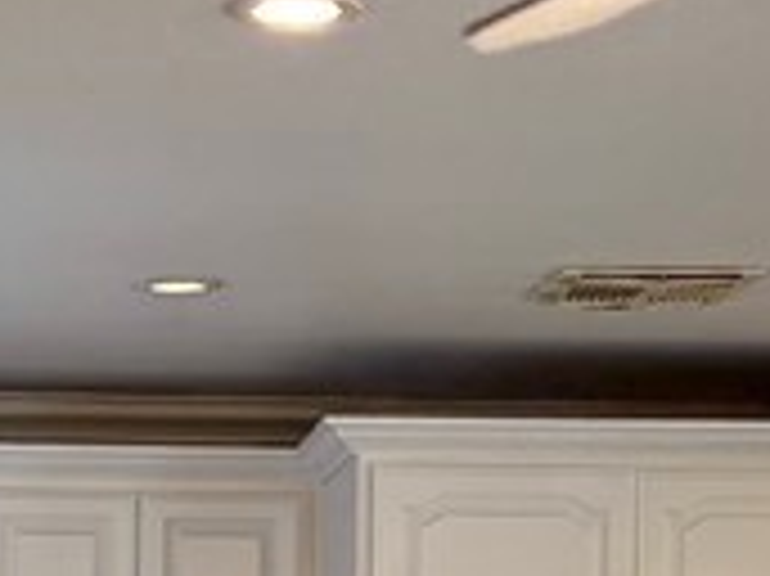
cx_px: 95
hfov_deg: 13.6
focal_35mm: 144
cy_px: 778
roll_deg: -0.1
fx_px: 3201
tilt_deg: +0.0
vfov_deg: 10.1
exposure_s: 1/120
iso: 200
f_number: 1.78
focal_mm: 6.76
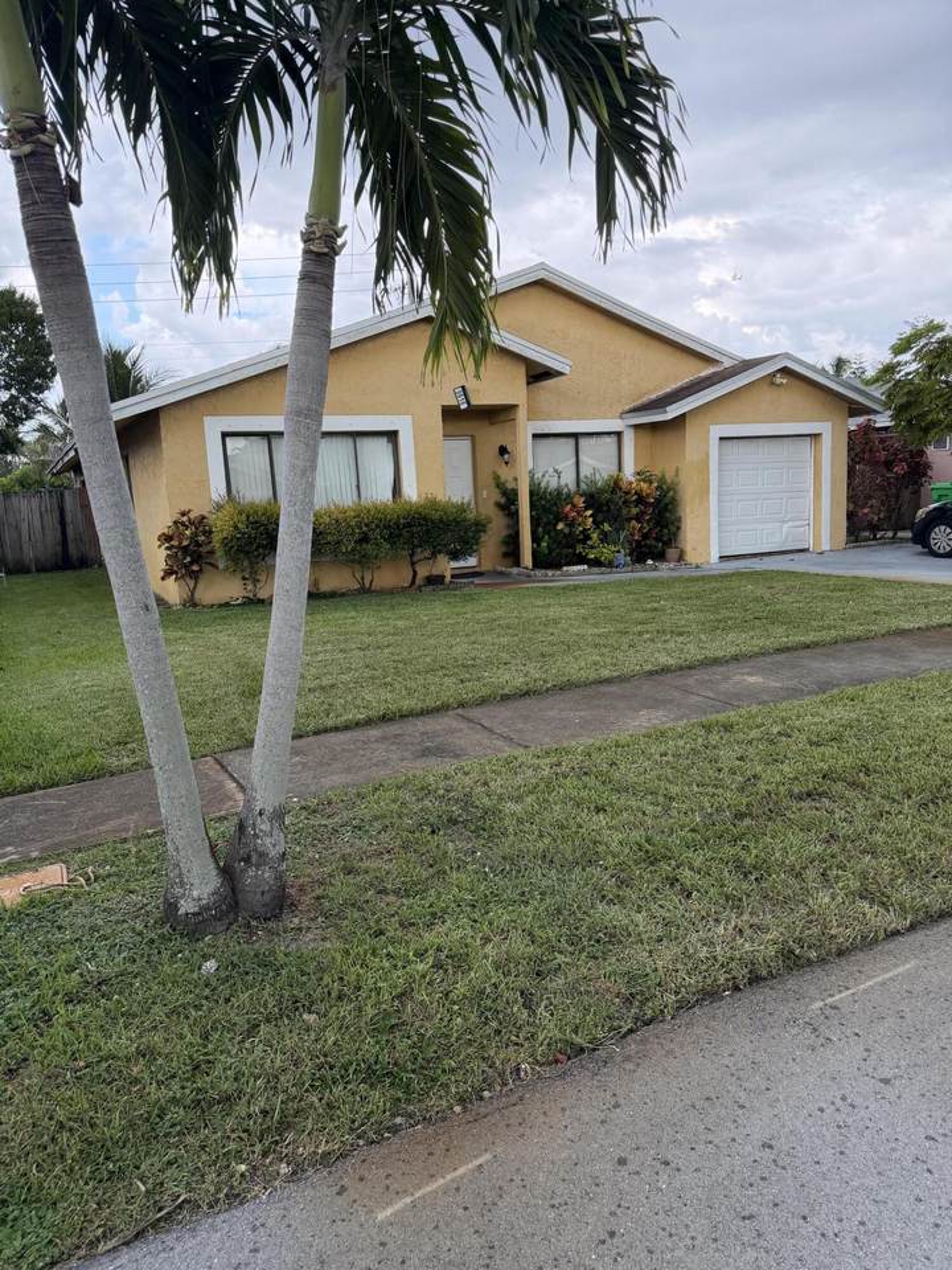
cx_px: 476
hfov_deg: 56.8
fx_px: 880
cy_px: 635
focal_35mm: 24
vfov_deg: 71.6
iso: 200
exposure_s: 1/188
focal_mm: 6.76
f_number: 1.78
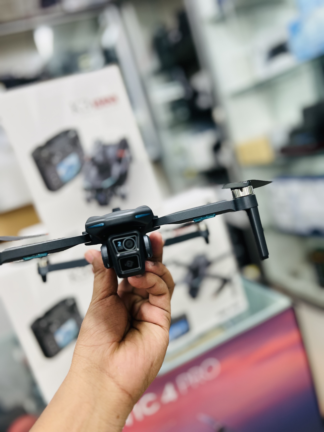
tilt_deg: -12.0
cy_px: 216
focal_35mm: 26
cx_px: 162
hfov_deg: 53.1
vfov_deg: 67.3
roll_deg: +17.9
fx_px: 324
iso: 80
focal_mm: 5.7
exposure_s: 1/100
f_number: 1.5
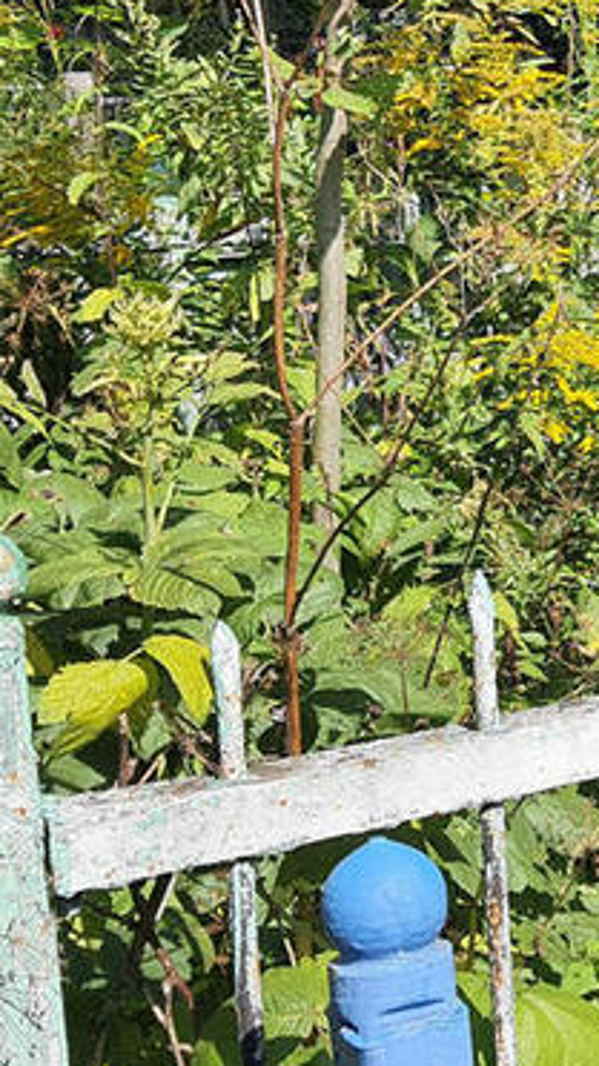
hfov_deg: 13.7
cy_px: 441
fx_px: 2204
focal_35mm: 78
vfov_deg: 27.1
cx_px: 1098
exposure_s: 1/1692
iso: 50
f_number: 1.7
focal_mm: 4.32
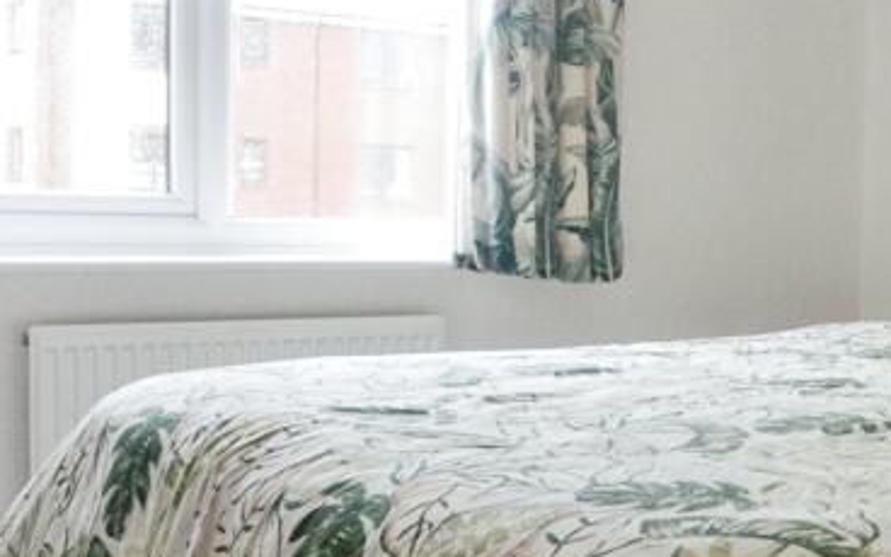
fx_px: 1651
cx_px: 942
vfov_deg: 19.1
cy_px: 194
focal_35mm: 68
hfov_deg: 27.9
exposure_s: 1/160
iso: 1250
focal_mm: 16
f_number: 4
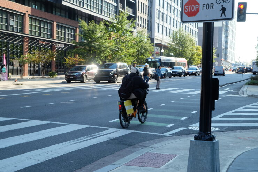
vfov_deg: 24.2
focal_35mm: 56
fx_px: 401
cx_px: 129
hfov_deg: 35.6
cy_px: 86
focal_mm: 37.4
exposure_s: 1/150
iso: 400
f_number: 7.1
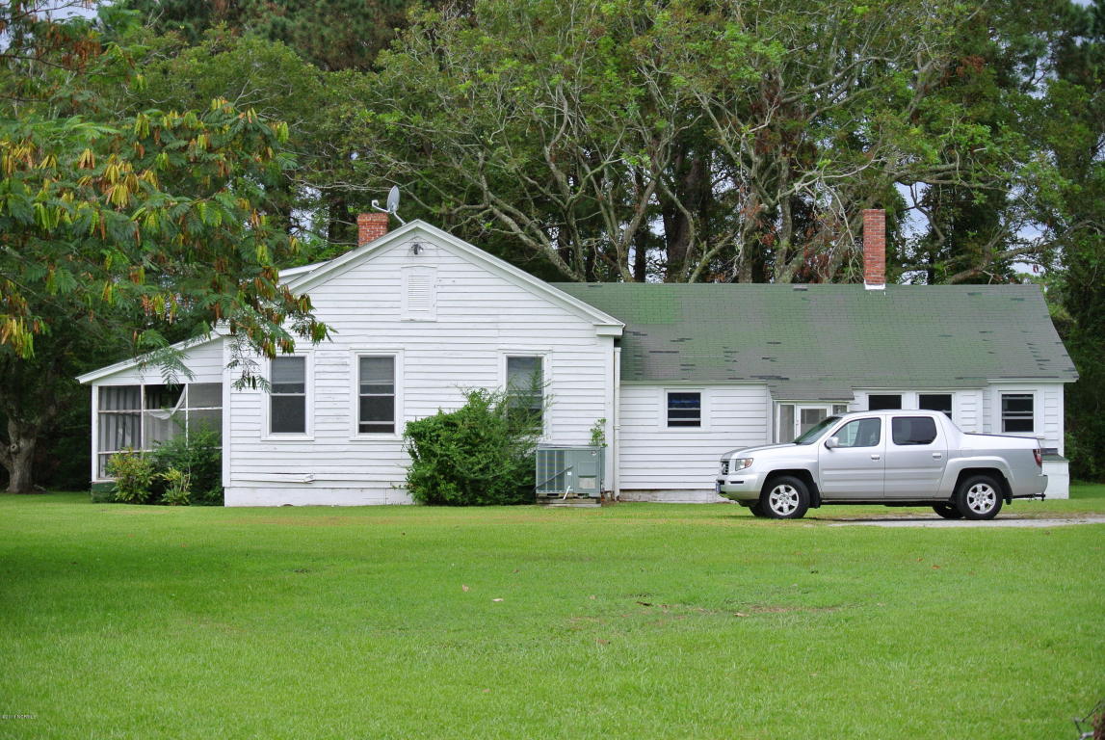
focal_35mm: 81
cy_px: 370
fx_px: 2489
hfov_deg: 25.0
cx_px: 552
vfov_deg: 16.9
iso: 100
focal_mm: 30
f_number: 4
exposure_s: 1/400
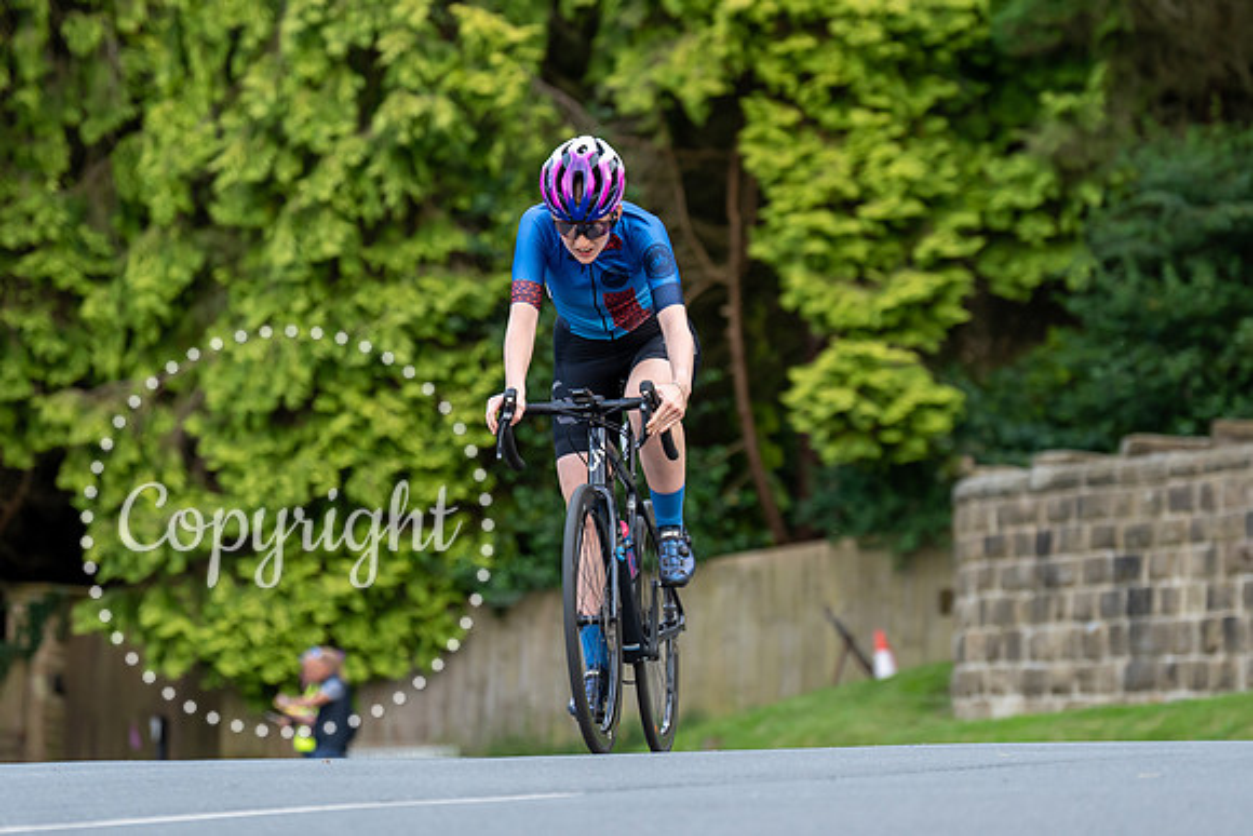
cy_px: 261
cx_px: 667
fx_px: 5935
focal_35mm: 170
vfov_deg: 8.1
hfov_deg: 12.1
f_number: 2.8
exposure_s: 1/500
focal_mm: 115
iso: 640
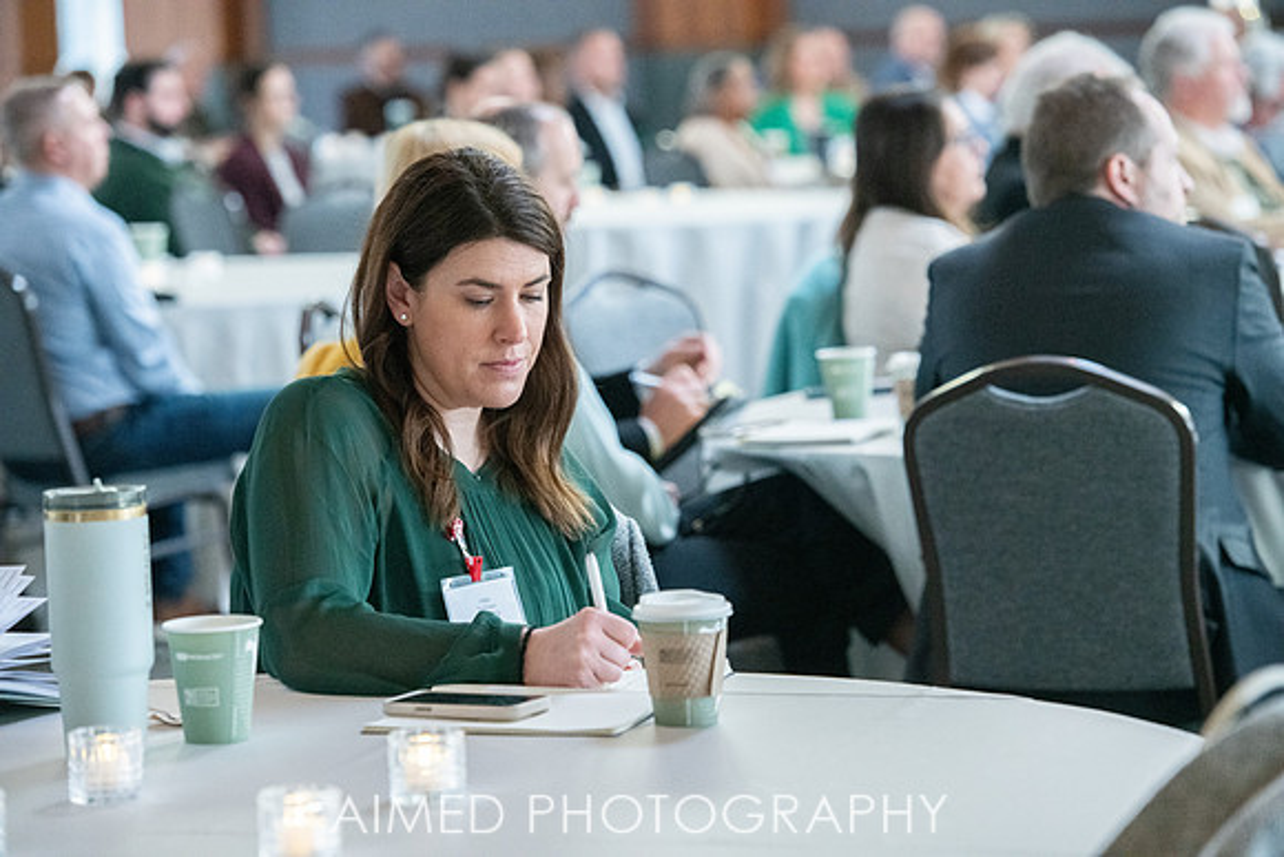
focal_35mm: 135
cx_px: 642
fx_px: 4816
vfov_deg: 10.2
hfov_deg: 15.2
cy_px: 428
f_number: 5
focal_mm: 135
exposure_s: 1/200
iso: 2500
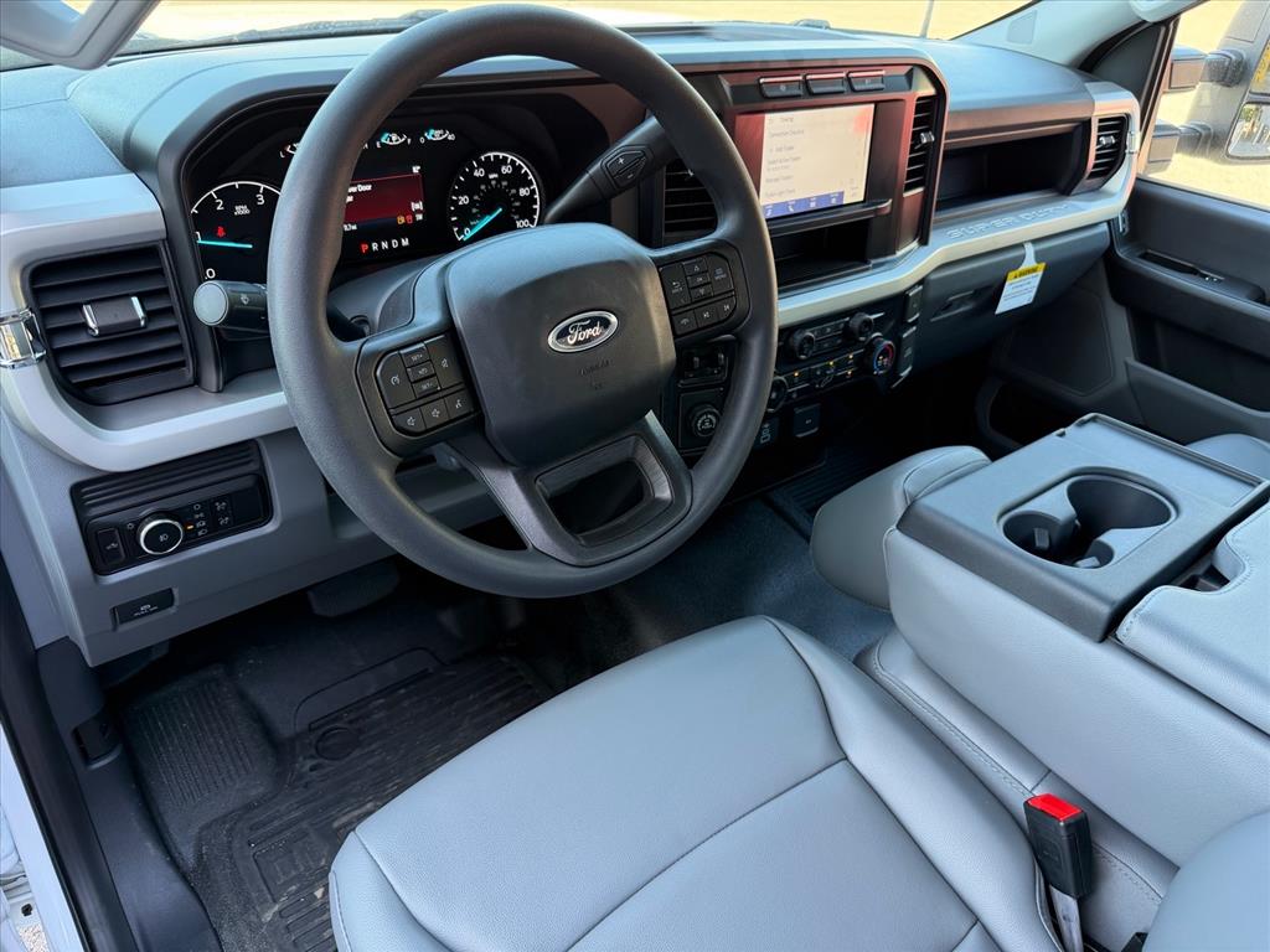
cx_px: 635
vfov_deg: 56.8
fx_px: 881
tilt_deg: -35.0
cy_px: 476
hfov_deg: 71.6
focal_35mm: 24
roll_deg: -7.1
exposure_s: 1/136
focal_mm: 6.76
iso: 200
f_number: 1.78
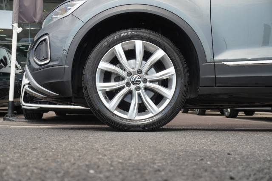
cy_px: 90
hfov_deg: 43.6
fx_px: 340
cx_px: 136
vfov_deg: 29.8
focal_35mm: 45
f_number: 8
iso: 400
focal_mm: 30
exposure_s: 1/350
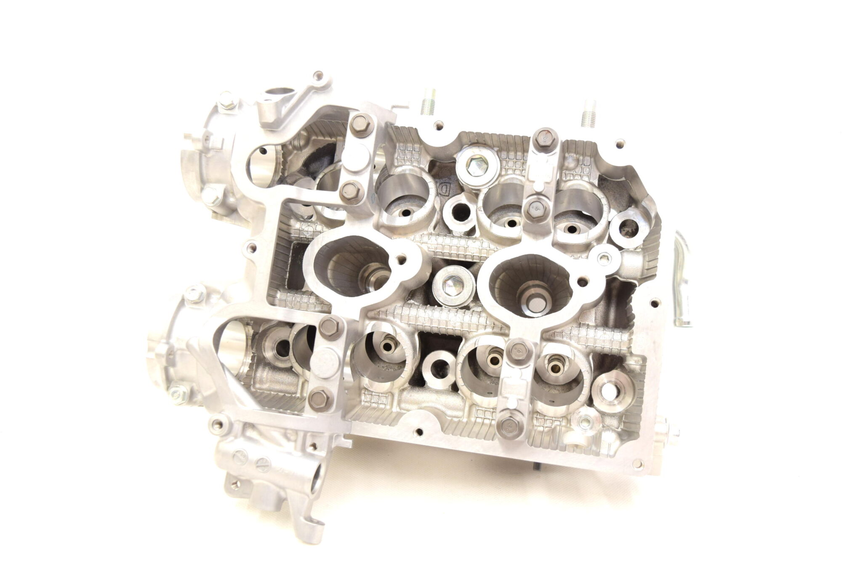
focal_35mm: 36
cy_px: 288
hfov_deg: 53.1
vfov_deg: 36.9
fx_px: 864
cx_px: 432
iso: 400
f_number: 4.5
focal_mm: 24
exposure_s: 1/100
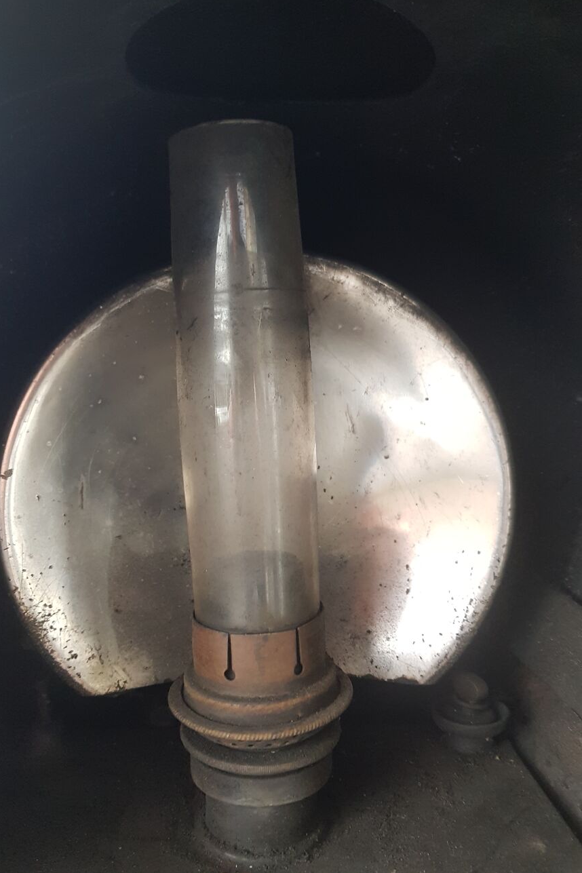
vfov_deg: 65.5
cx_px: 260
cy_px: 423
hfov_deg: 46.3
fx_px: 679
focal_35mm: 28
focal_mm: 4.2
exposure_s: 1/100
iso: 200
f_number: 1.7
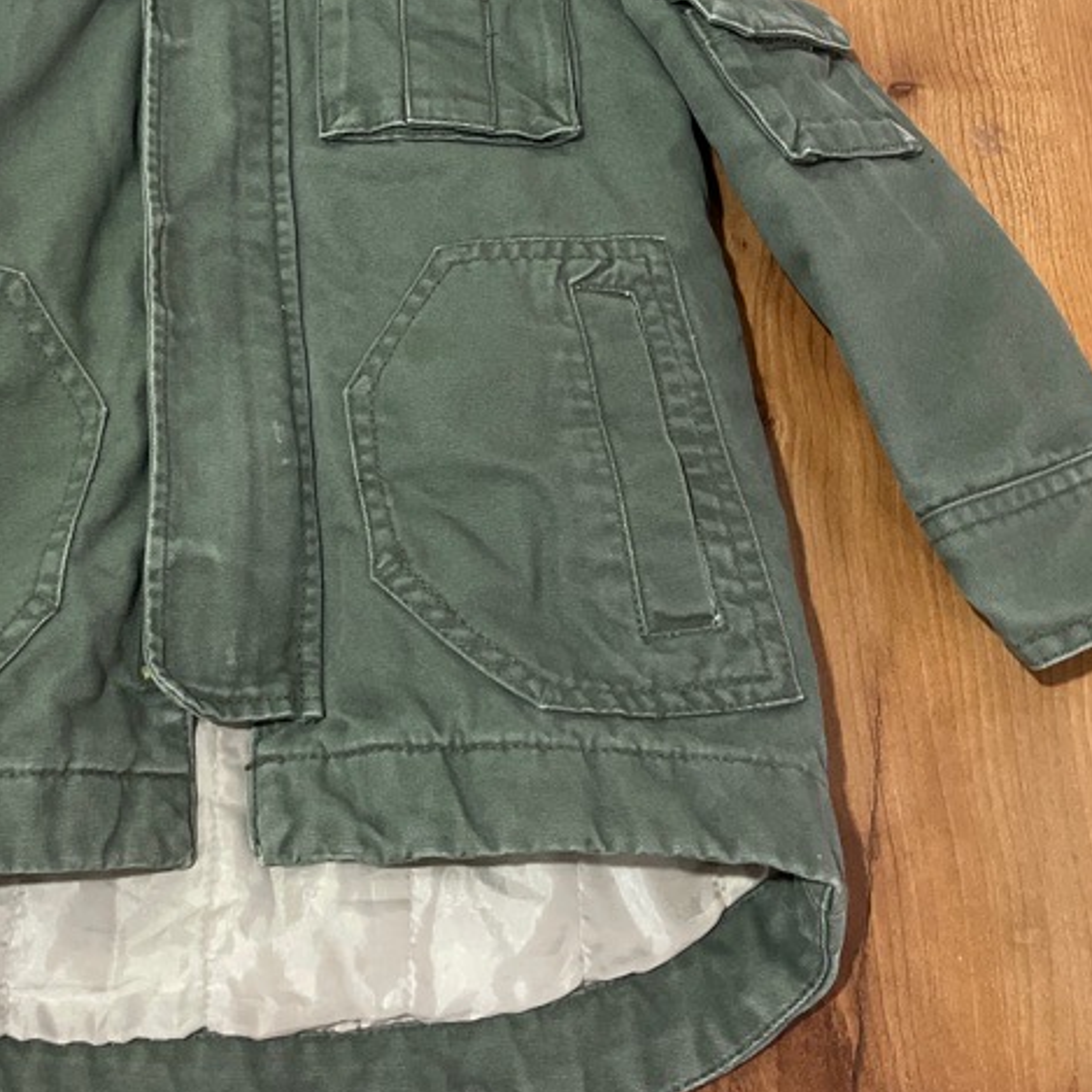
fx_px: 1749
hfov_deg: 33.8
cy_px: 109
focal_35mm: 49
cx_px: 237
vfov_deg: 32.9
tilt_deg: -53.6
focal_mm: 4.2
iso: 500
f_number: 1.6
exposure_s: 1/43
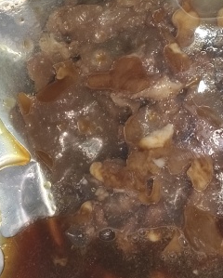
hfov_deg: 18.9
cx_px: 193
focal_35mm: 80
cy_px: 52
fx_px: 659
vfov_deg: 23.4
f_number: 1.88
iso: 501
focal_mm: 5.6
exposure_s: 1/50
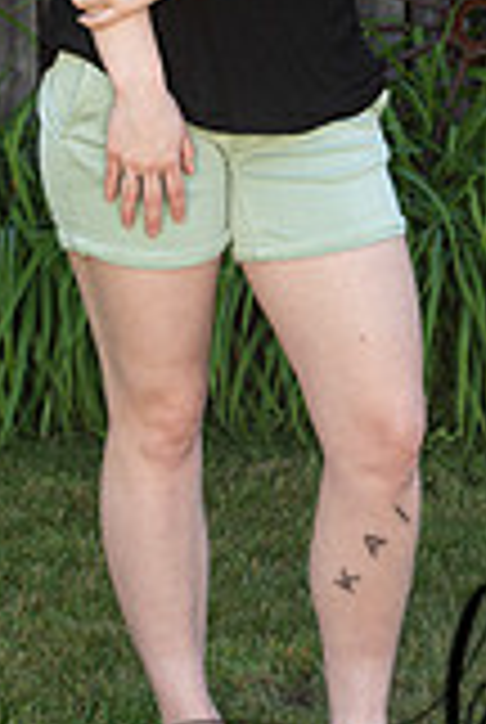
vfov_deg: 9.1
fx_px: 4496
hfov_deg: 6.2
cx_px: 279
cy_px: -31
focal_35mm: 223
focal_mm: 80
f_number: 5.6
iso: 400
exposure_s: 1/200
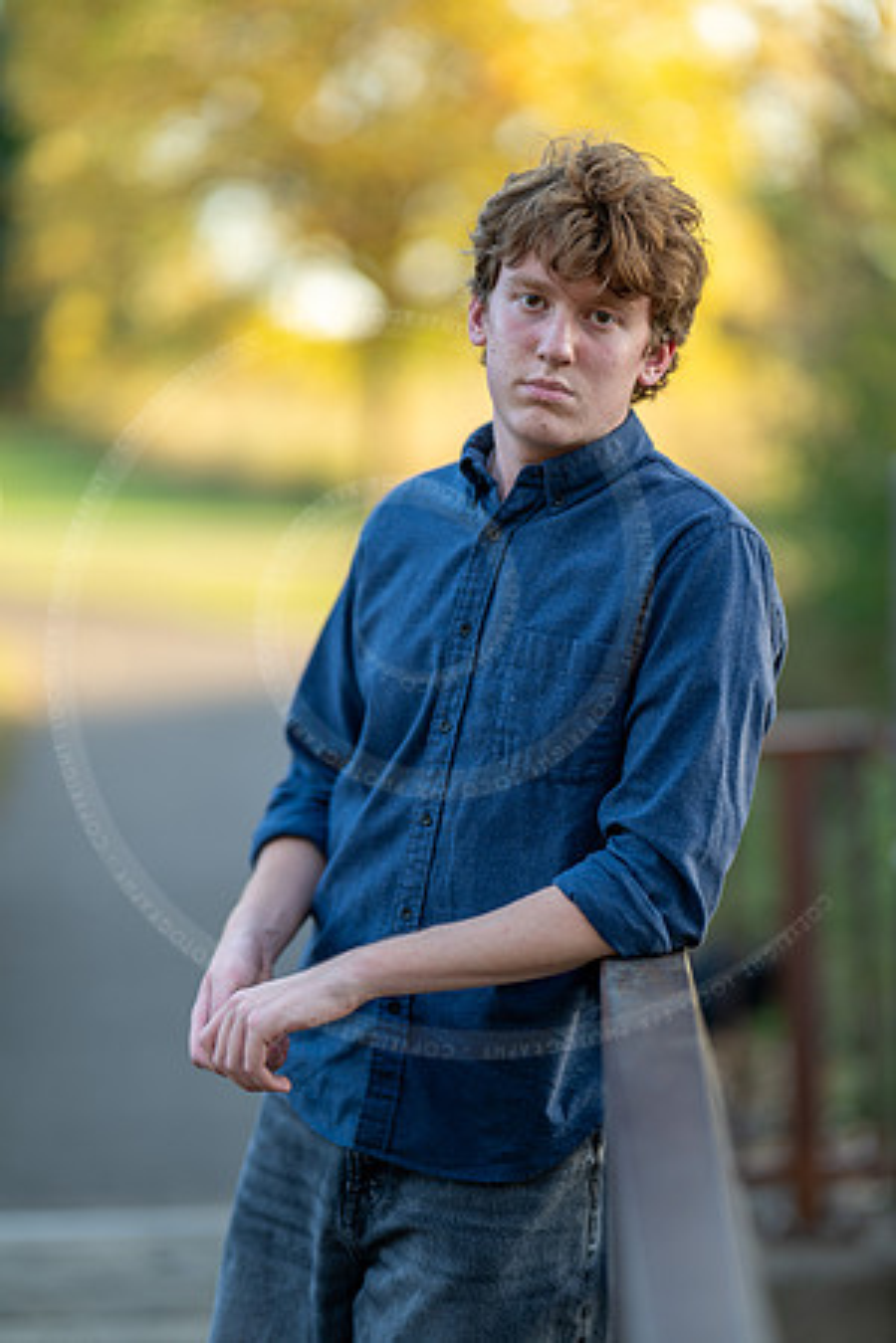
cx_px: 448
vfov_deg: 23.9
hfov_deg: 16.1
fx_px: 3173
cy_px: 672
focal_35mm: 85
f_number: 1.2
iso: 125
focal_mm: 85
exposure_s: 1/640
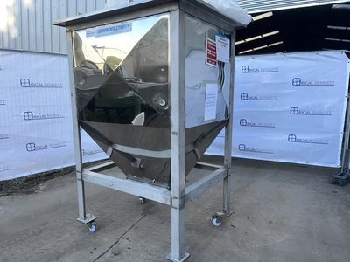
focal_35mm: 26
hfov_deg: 67.3
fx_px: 263
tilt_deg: -8.1
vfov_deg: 53.1
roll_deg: -0.5
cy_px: 131
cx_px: 175
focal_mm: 5.1
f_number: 1.6
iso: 40
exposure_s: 1/361
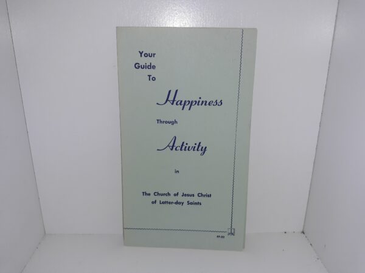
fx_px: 295
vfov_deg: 49.7
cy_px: 136
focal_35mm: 28
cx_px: 182
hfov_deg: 63.4
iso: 40
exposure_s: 1/353
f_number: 1.7
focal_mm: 3.7
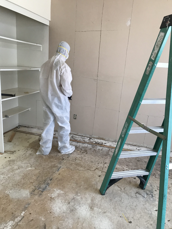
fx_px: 186
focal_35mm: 28
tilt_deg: -14.8
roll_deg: -3.5
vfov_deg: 63.4
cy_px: 114
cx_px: 86
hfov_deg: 49.7
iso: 25
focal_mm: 3.99
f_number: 1.8
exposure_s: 1/30
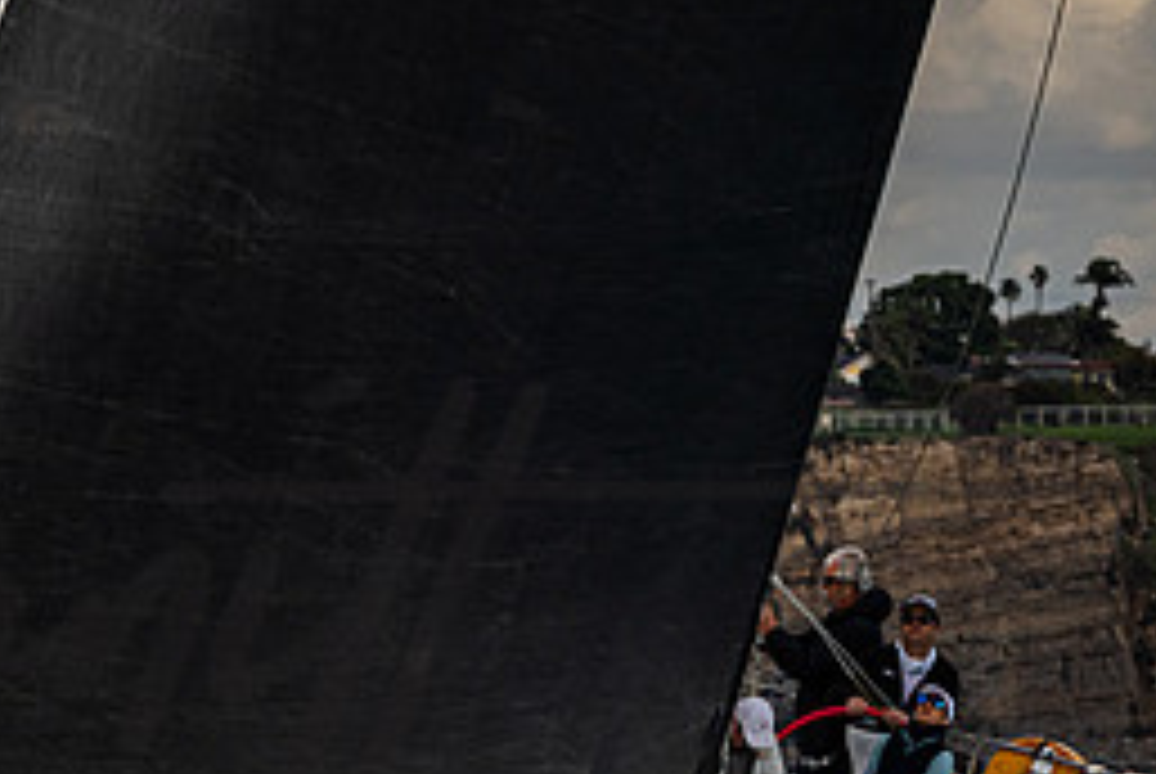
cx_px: -268
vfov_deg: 2.4
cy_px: 627
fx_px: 18774
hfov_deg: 3.5
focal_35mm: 584
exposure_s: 1/5000
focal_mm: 220
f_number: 5.6
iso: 400
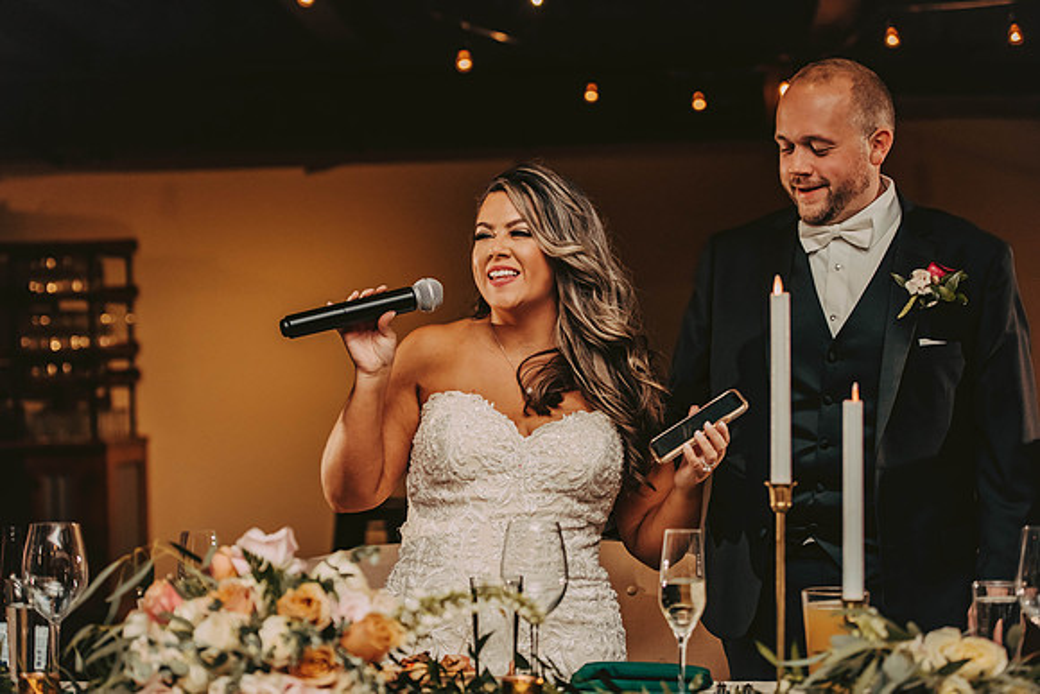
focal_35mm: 70
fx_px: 2023
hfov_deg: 28.8
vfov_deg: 19.5
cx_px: 520
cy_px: 347
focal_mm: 70
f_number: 3.2
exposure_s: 1/200
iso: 1600
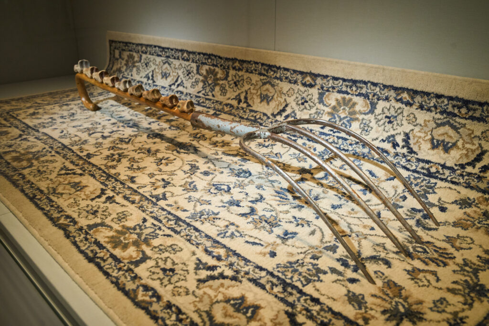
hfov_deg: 58.7
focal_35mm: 32
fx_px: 435
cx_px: 244
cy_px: 163
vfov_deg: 41.1
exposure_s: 1/100
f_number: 6.3
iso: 3200
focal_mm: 32
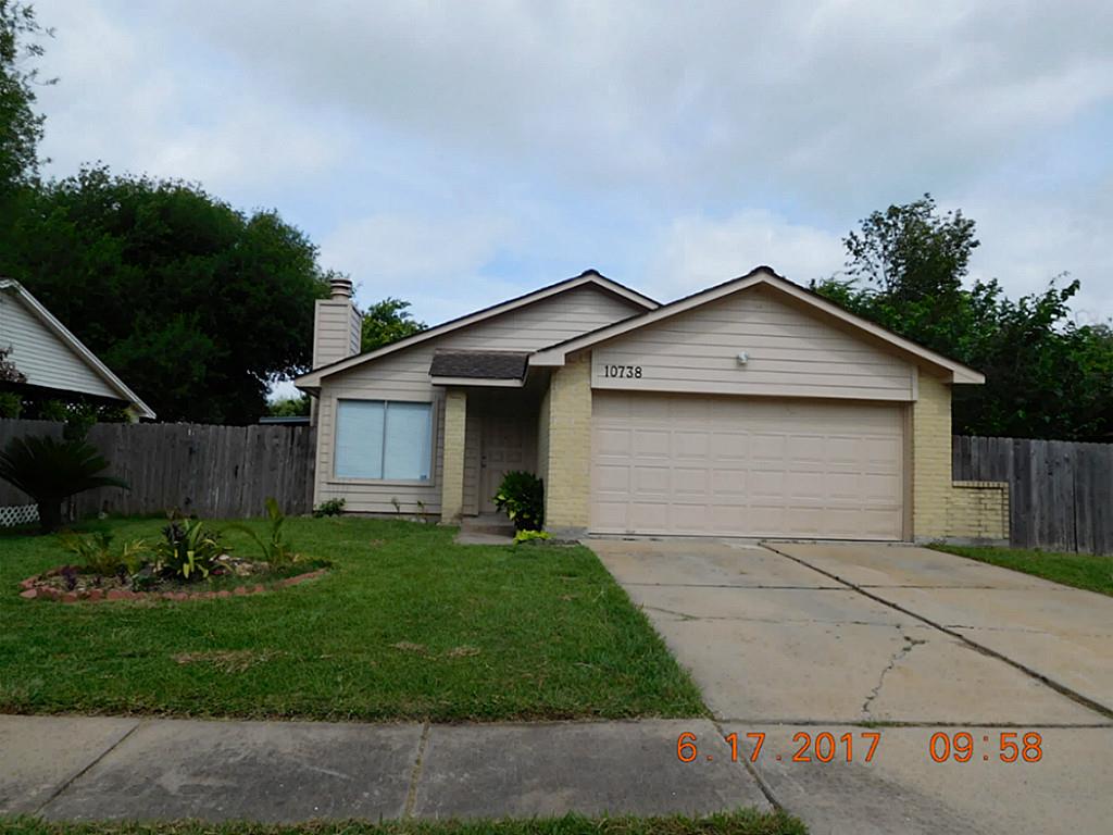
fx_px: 804
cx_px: 556
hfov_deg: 69.4
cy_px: 418
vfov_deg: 54.9
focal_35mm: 25
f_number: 6.8
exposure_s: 1/400
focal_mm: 4.5
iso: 125
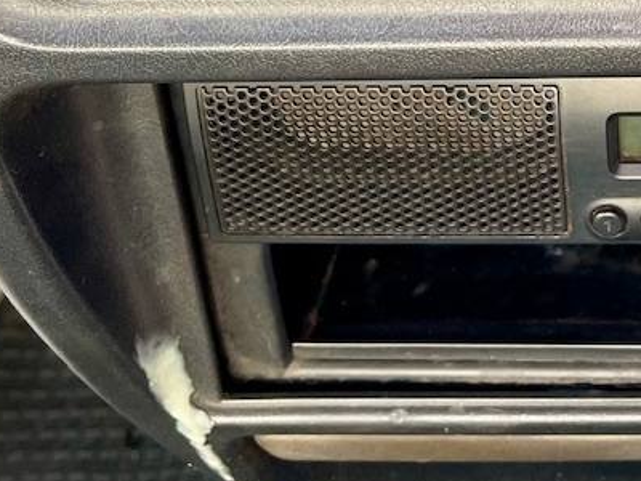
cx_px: 644
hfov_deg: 23.4
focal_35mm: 80
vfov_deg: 17.2
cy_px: -162
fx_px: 1481
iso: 125
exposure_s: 1/121
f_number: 1.6
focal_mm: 5.1
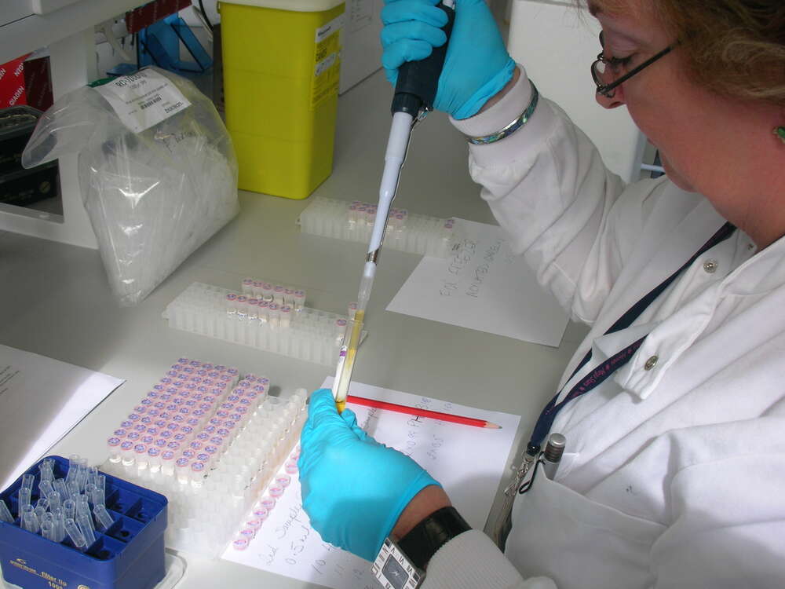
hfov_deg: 41.2
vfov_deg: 31.5
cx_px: 392
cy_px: 294
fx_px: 1043
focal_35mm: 46
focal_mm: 7.7
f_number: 3.5
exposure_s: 1/173
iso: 50
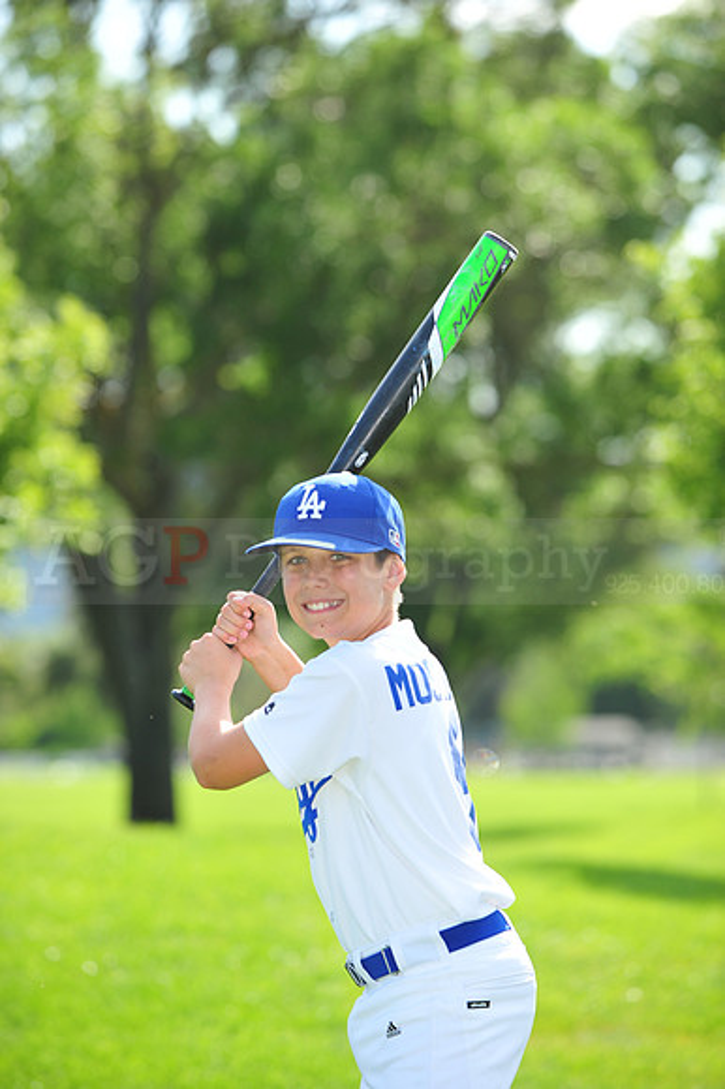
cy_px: 544
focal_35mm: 165
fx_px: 4990
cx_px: 362
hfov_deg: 8.3
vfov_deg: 12.5
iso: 320
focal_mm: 165
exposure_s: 1/1000
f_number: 4.5
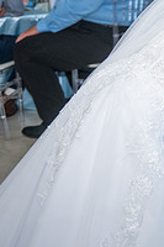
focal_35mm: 93
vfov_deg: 21.4
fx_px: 637
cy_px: 22
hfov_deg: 12.7
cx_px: 334
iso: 1000
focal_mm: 32
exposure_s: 1/160
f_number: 3.2
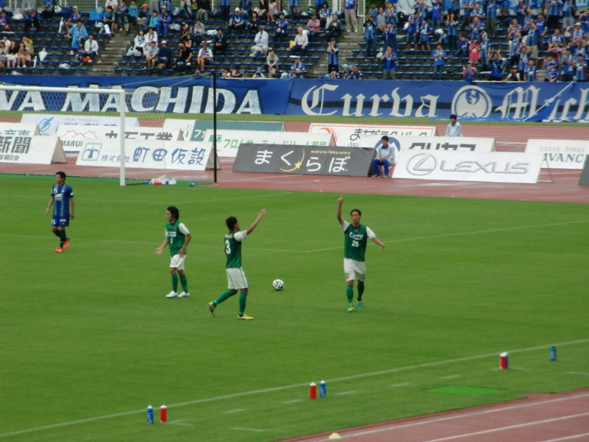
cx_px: 294
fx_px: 4084
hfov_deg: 8.2
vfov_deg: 6.2
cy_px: 221
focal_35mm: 240
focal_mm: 43
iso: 200
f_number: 5.8
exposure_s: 1/250
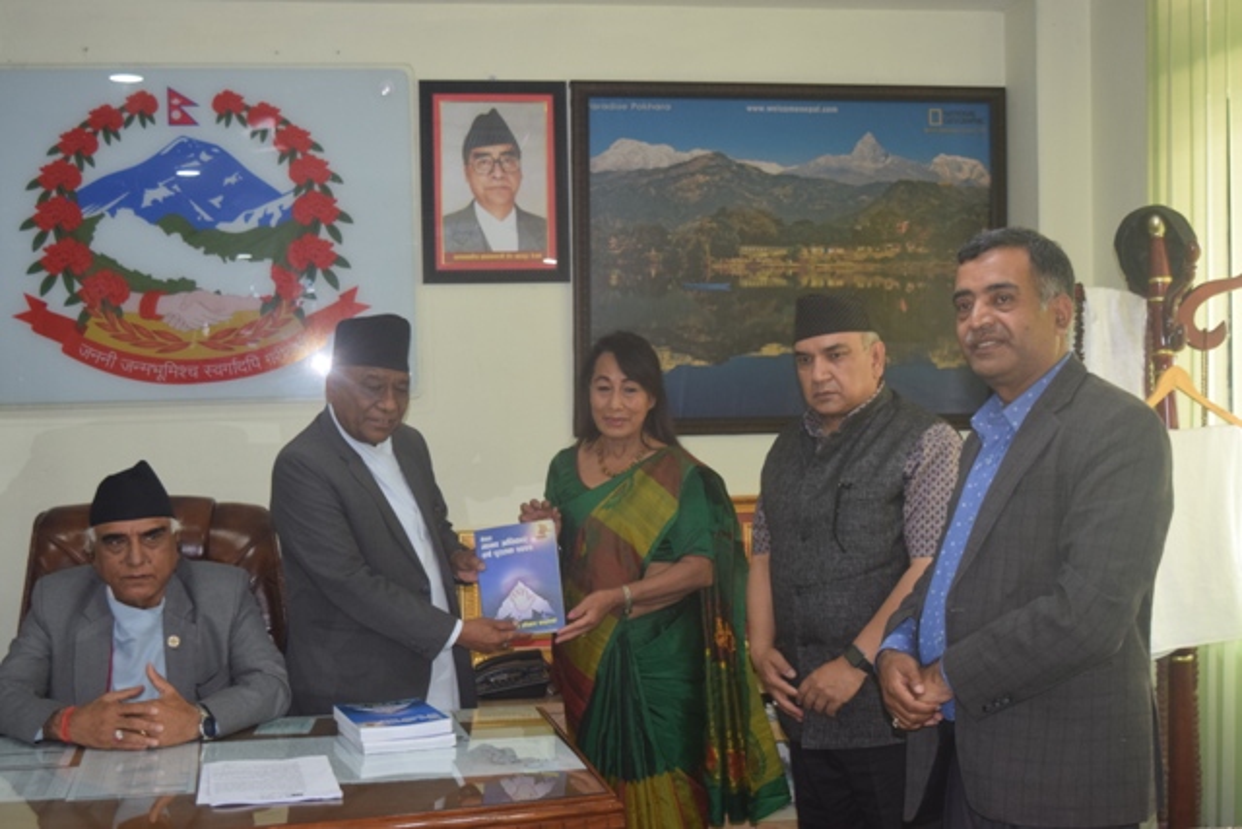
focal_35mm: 51
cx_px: 621
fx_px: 1760
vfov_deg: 26.5
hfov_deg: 38.9
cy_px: 414
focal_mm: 34
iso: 800
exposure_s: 1/60
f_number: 4.5
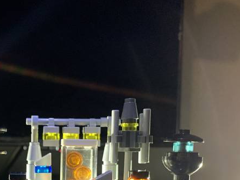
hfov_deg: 34.7
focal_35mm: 53
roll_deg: -1.1
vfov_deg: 26.0
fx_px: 367
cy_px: 181
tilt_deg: -5.4
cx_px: 38
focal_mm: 4.25
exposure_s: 1/24
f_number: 1.8
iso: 320
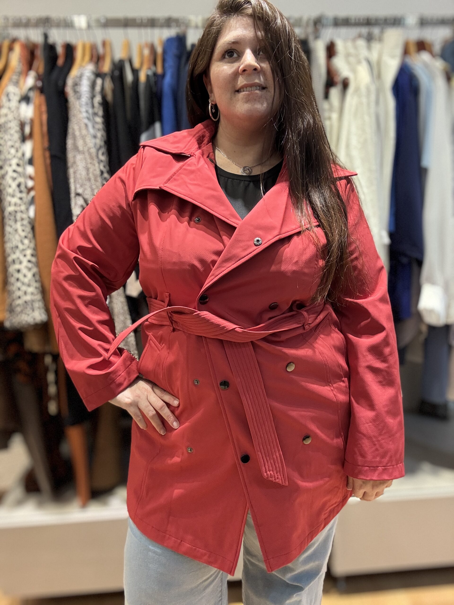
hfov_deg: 46.8
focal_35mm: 30
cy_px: 302
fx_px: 525
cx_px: 227
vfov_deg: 60.0
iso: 200
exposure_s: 1/50
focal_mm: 2.69
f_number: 1.9
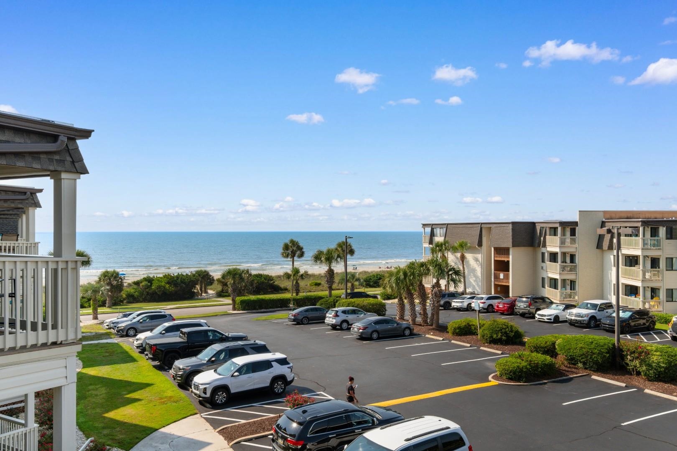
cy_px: 226
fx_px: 564
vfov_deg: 43.6
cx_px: 338
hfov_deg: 61.9
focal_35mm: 30
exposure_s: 1/400
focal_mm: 20
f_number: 10
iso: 100
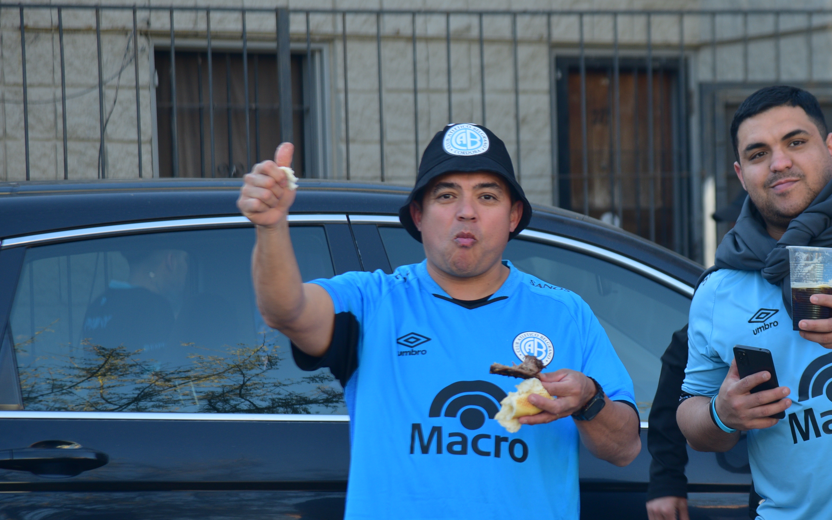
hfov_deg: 9.7
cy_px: 337
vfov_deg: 6.1
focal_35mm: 215
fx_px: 4875
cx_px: 676
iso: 125
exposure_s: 1/100
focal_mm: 120
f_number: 5
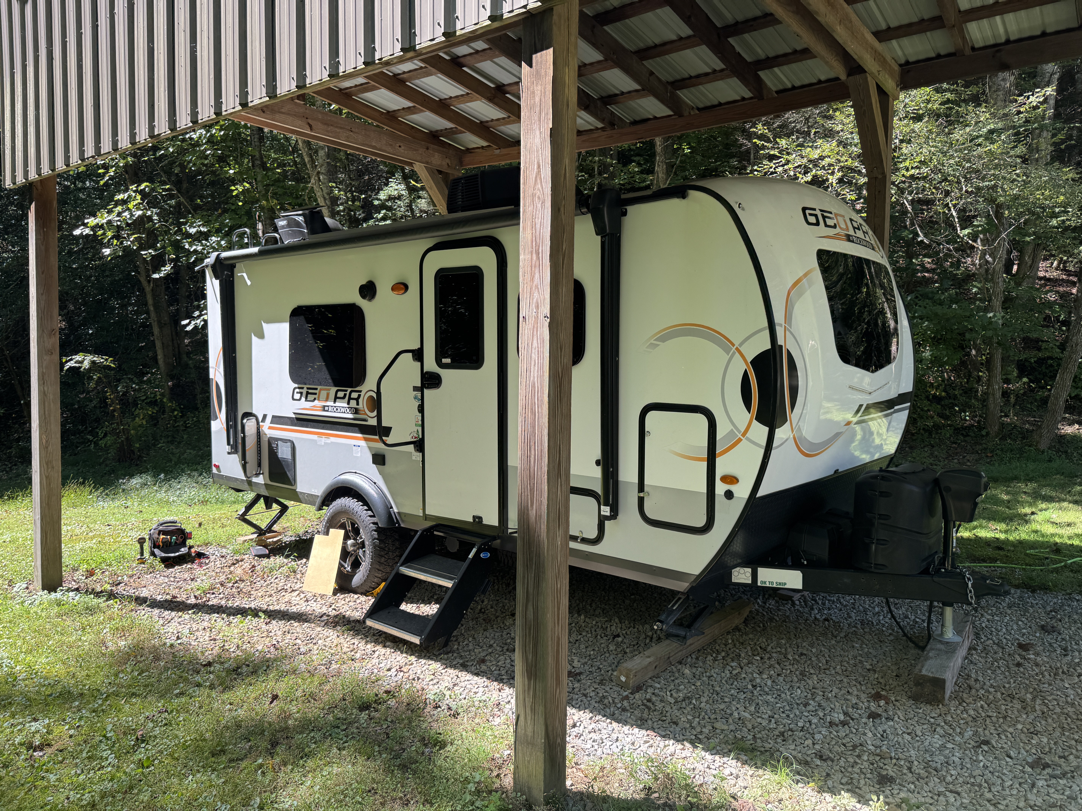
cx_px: 541
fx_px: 750
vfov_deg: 56.8
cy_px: 406
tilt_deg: -3.7
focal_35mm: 24
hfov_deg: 71.6
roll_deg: -0.3
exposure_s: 1/495
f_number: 1.78
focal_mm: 6.76
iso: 80
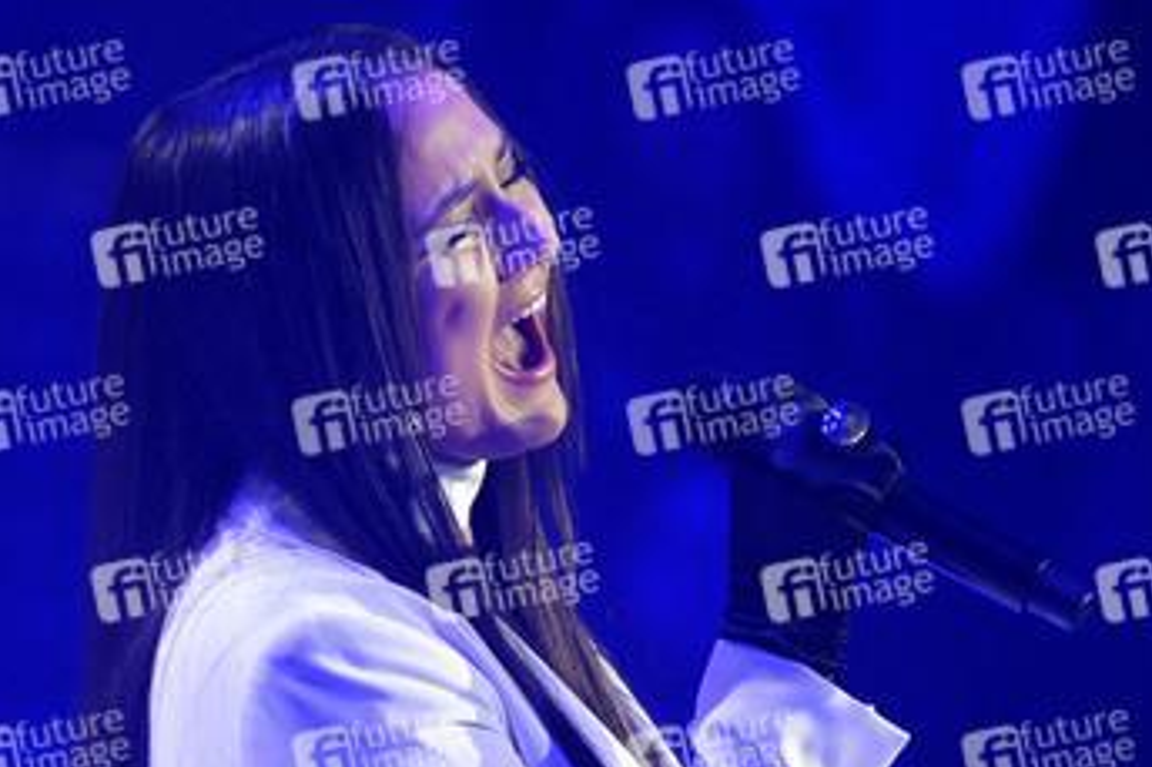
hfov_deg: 3.1
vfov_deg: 2.1
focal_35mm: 656
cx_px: 424
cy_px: 499
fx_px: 20981
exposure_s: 1/320
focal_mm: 500
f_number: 5.6
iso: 12800
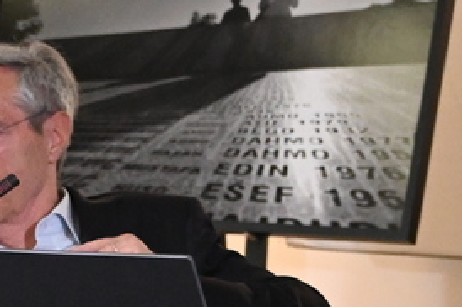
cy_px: 180
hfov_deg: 6.0
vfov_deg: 4.0
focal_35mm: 344
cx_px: -39
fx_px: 4404
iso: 3200
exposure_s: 1/80
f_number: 4.8
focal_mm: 45
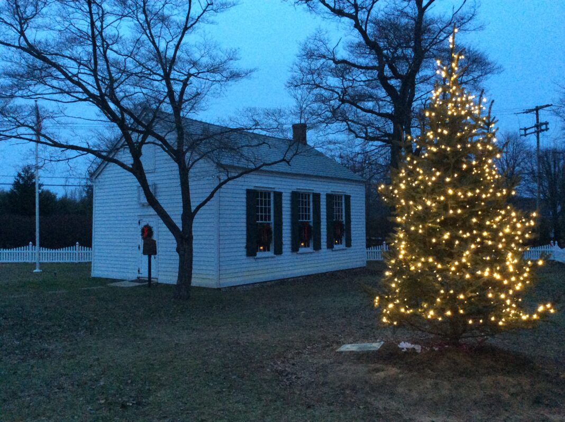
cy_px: 211
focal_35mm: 33
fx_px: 538
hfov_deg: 55.4
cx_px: 282
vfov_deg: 42.9
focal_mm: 3.3
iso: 400
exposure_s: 1/15
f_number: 2.4
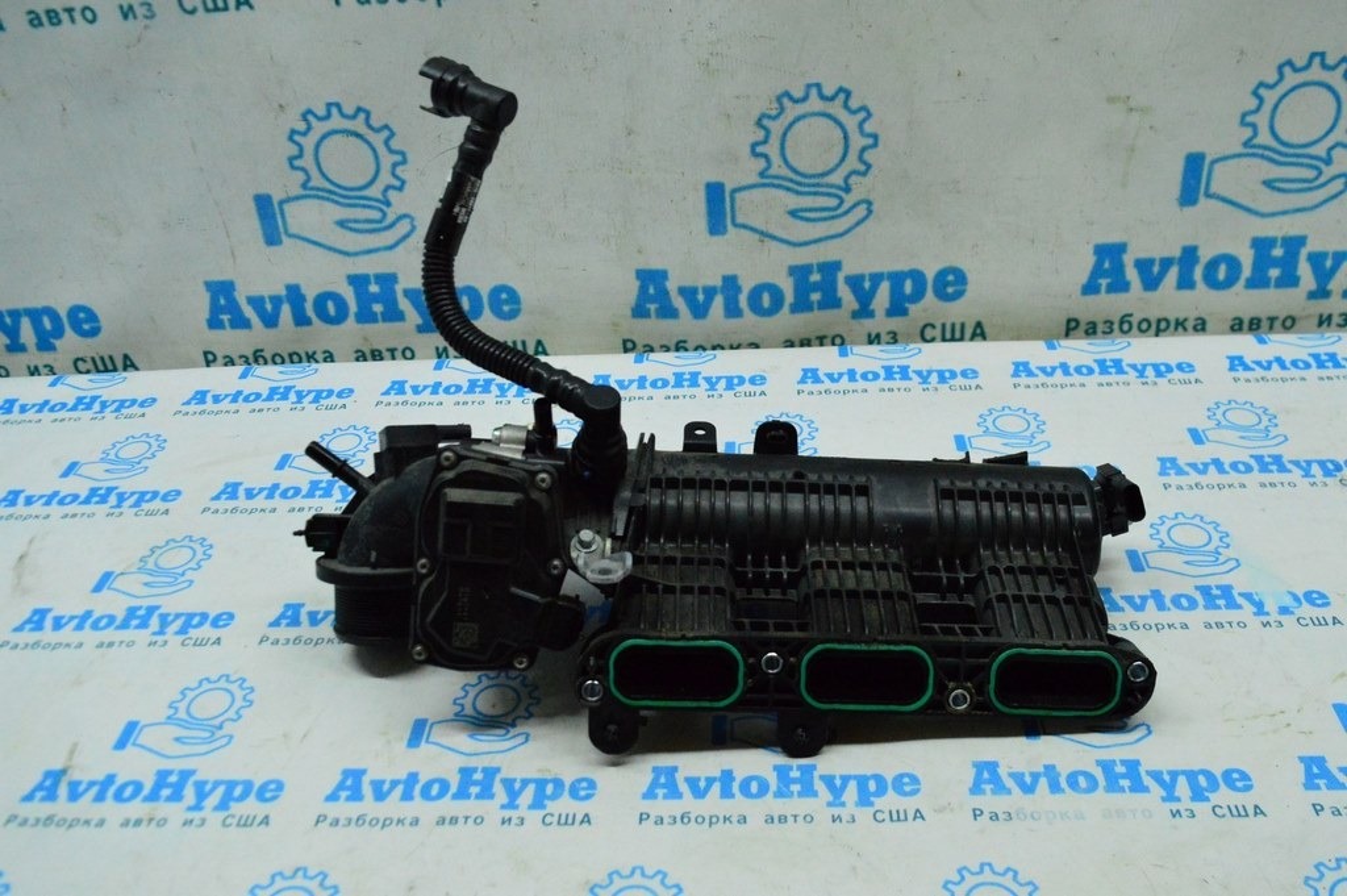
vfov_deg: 39.9
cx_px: 674
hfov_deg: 57.3
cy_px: 448
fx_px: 1234
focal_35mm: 33
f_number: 6.3
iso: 6400
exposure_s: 1/640
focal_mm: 22
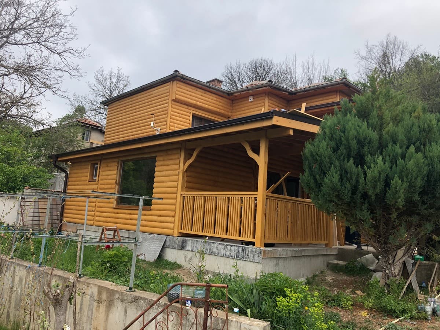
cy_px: 165
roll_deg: -3.9
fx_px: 356
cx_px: 220
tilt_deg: +9.0
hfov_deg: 63.4
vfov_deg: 49.7
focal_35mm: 28
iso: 20
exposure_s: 1/716
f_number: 1.8
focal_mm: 3.99
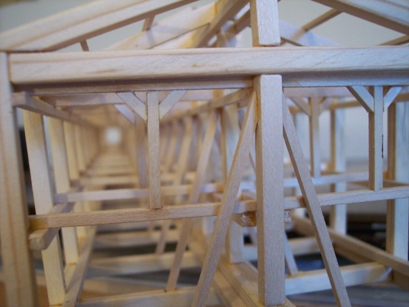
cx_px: 204
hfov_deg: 47.9
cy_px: 154
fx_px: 461
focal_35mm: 39
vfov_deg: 36.8
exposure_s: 1/15
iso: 200
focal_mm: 8
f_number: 3.4
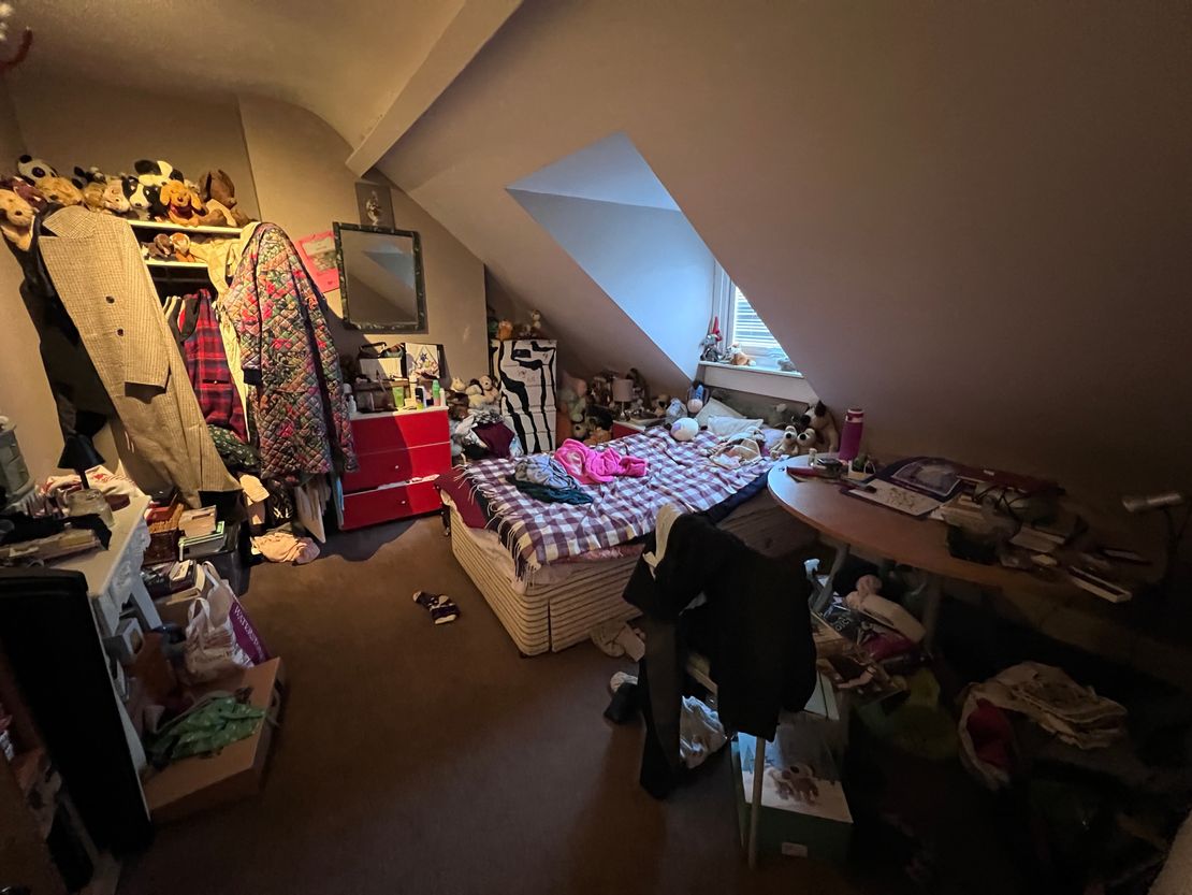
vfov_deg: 89.9
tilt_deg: -16.8
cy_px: 448
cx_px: 596
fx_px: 448
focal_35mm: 13
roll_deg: +0.1
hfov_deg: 106.2
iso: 1000
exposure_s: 1/33
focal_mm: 1.57
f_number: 1.8
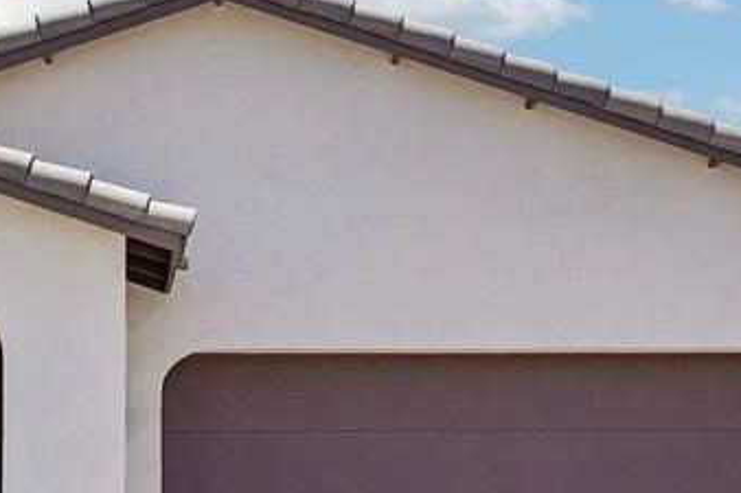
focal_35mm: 96
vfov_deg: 14.3
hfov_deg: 21.0
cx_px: 94
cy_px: 367
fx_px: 1965
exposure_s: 1/1600
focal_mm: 31.5
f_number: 8
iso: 400
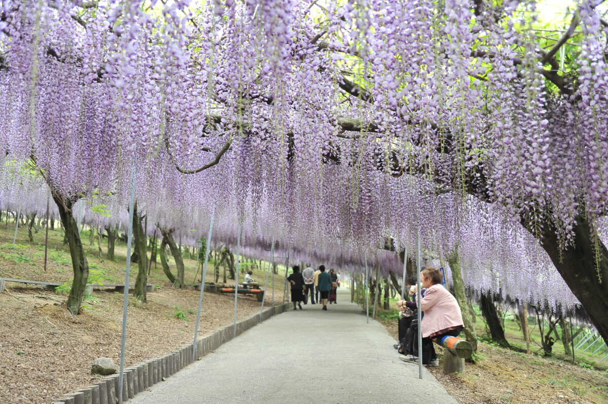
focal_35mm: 35
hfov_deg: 54.5
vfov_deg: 37.8
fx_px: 591
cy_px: 202
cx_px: 304
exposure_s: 1/125
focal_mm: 35
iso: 400
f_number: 5.6
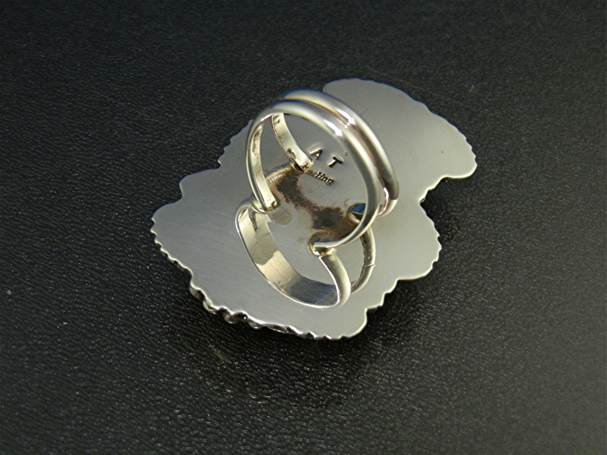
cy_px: 228
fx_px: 1035
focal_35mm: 59
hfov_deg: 32.7
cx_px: 304
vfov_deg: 24.8
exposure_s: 1/30
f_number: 8
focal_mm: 10.6
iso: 416
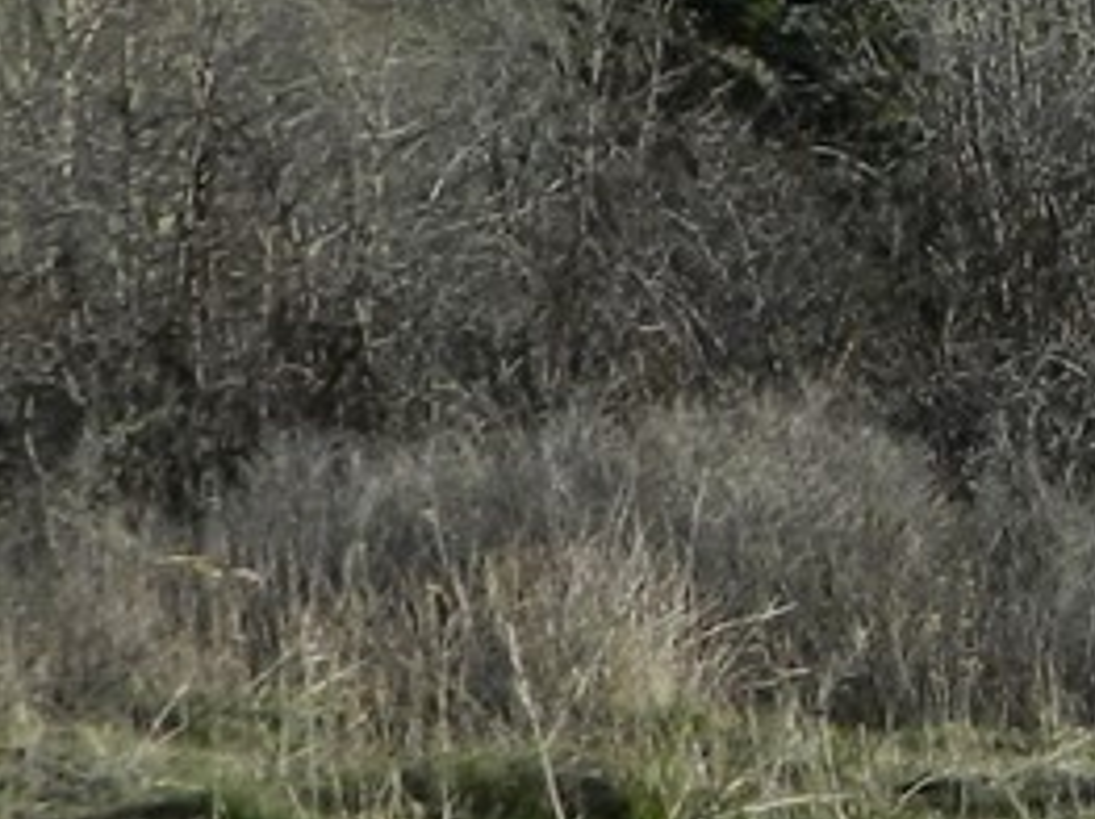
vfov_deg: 6.9
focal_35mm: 214
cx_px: 2466
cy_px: -180
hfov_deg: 8.6
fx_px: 6763
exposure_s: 1/125
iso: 80
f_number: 9.4
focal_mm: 6.2
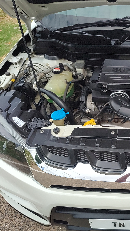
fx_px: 208
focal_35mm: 34
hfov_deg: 30.4
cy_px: 116
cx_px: 149
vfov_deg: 58.0
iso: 100
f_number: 1.8
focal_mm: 5.56
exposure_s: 1/997
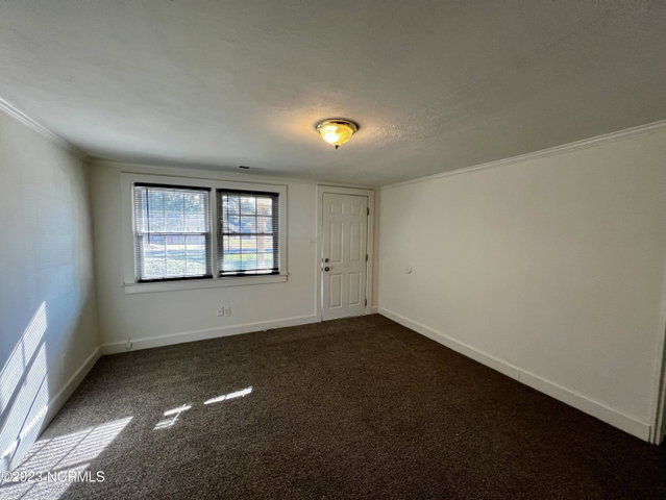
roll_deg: -0.3
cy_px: 250
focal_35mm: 13
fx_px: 250
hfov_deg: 106.1
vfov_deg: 90.0
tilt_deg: -4.2
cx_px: 333
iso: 160
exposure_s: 1/120
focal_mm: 1.57
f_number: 1.8
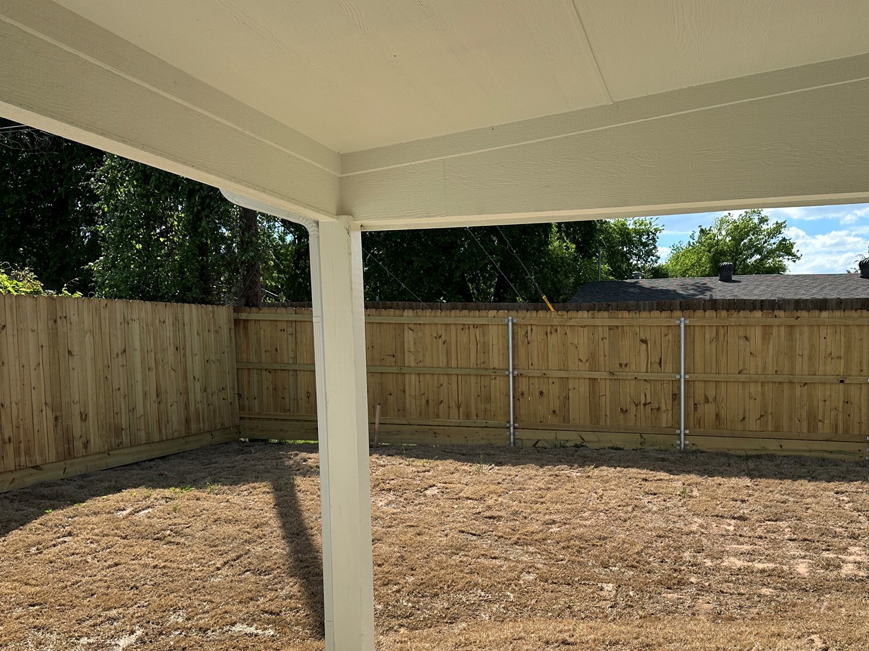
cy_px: 420
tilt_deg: -4.5
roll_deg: +0.8
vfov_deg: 41.4
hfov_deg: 53.7
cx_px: 504
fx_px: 853
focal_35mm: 34
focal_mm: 6.86
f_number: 1.78
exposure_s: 1/3861
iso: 80
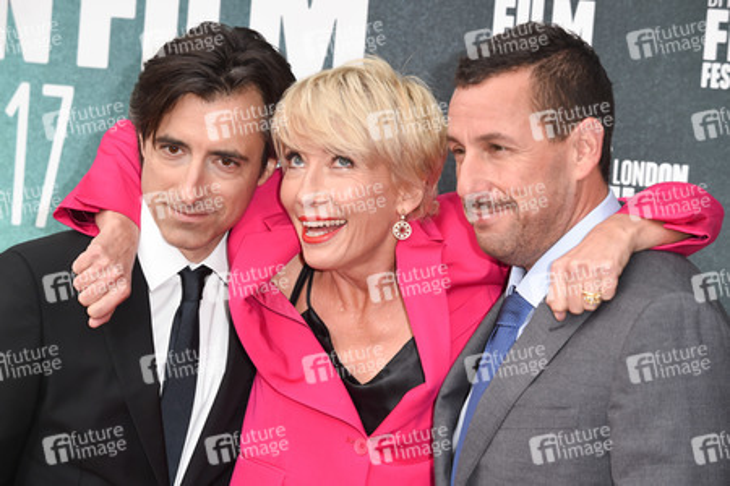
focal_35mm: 130
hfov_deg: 15.8
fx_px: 2636
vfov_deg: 10.5
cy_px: 243
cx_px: 365
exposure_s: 1/250
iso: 400
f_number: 6.3
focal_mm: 130
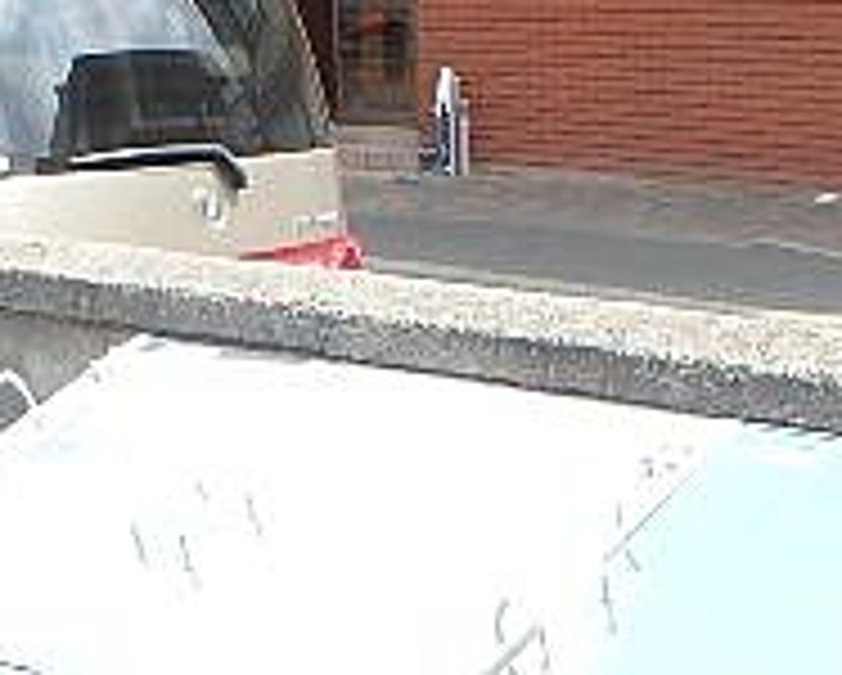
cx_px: 419
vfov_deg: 19.5
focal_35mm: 70
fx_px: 1746
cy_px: 968
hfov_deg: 27.1
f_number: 3.5
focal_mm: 3.7
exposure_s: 1/400
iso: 125
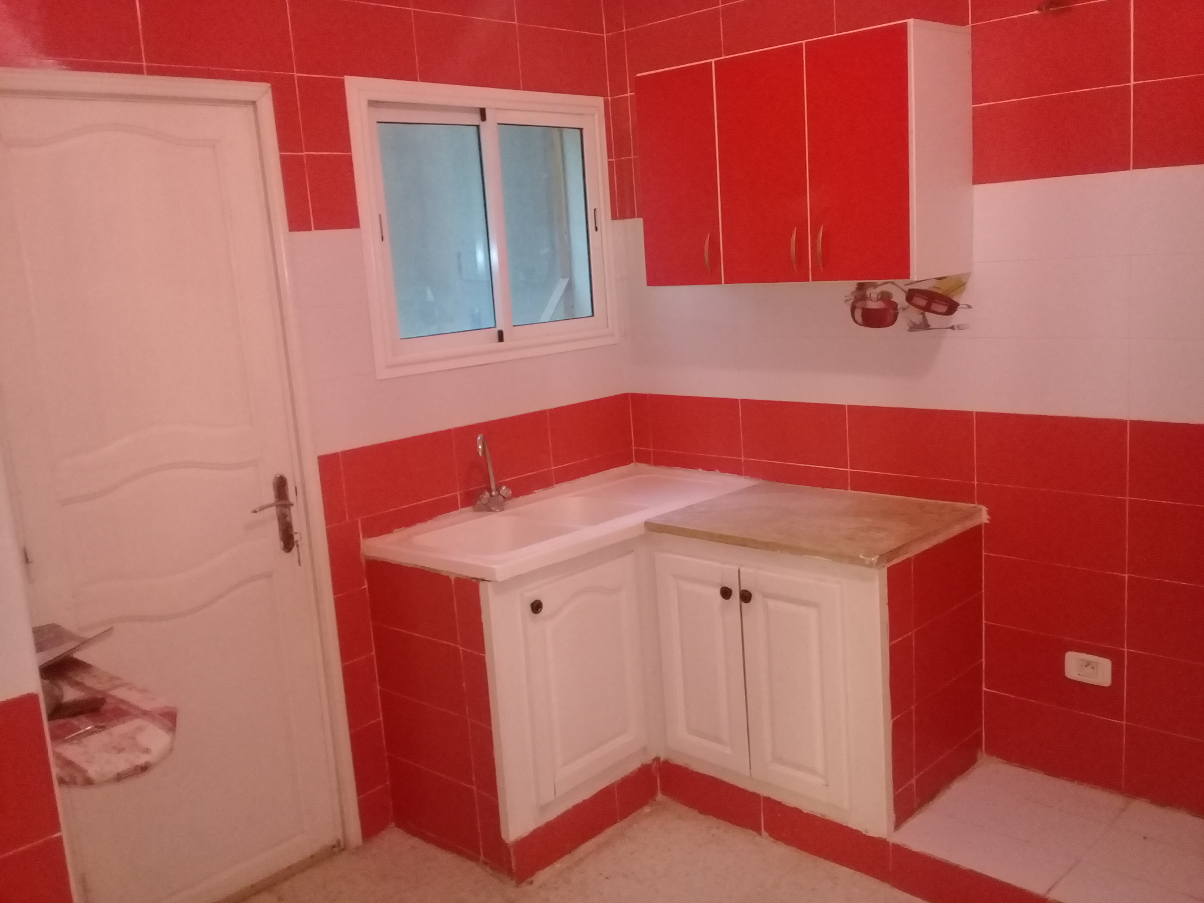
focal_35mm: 31
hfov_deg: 58.4
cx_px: 602
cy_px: 452
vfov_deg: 45.4
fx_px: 1078
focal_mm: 3.3
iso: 500
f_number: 2.2
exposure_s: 1/33
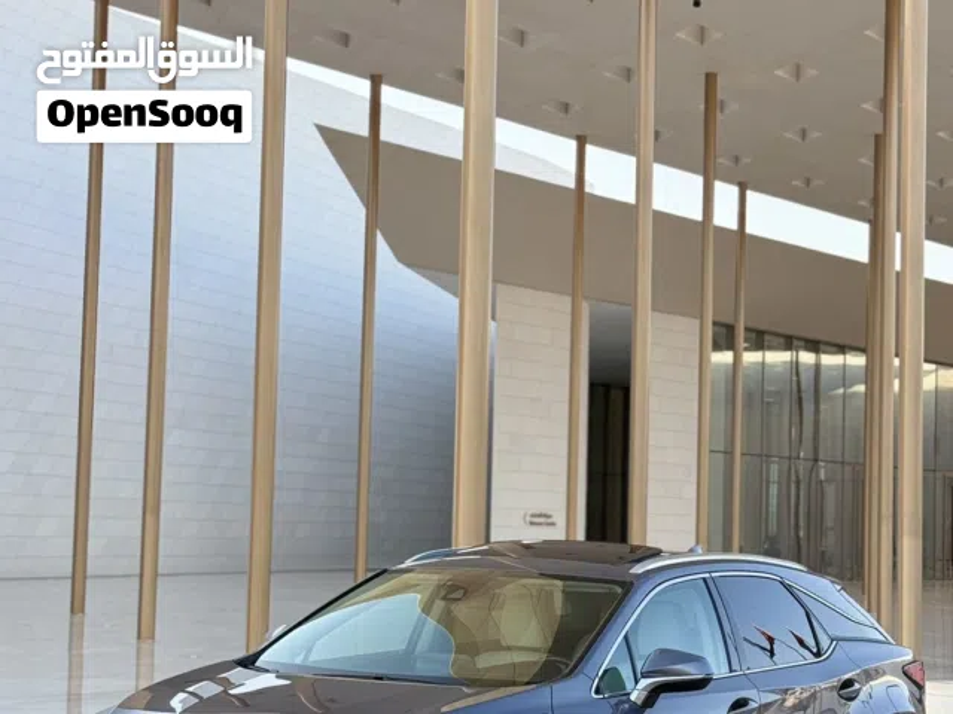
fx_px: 1321
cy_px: 357
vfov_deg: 30.3
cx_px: 476
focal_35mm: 48
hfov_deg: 39.7
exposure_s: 1/778
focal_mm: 6.76
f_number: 1.78
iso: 100
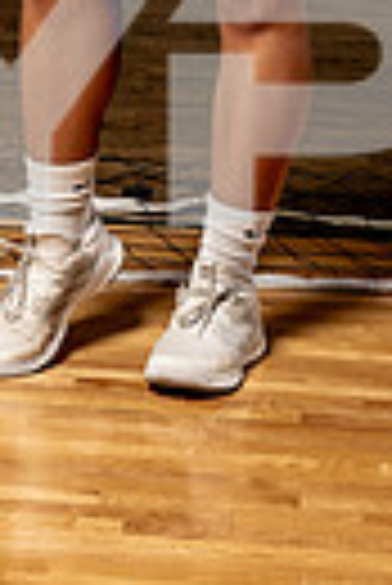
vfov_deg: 14.4
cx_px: 126
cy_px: -225
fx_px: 2199
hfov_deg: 10.2
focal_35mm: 135
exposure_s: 1/250
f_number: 8
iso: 640
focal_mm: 39
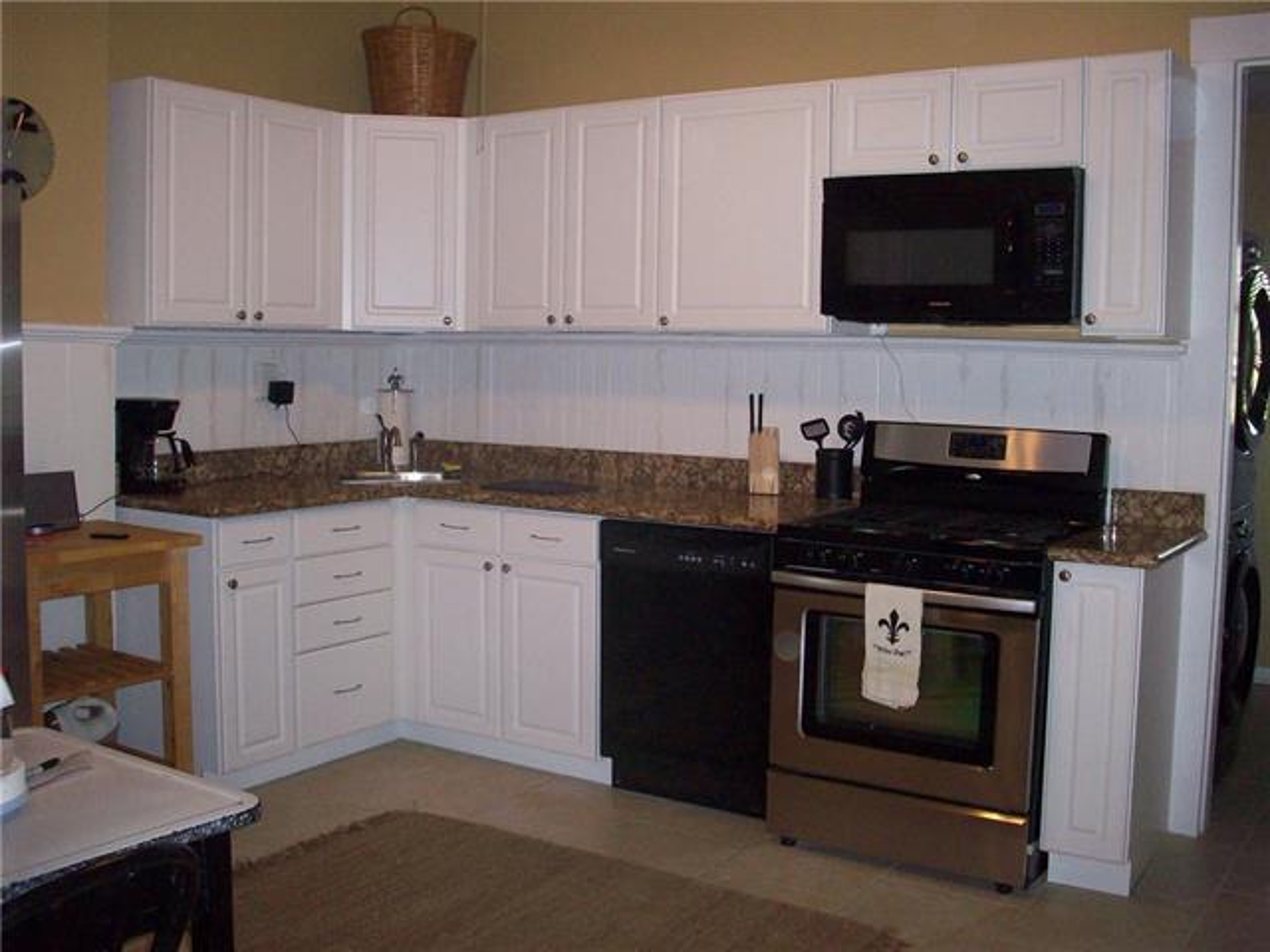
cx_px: 635
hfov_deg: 50.1
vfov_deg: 38.7
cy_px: 476
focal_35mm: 37
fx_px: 1357
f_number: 2.8
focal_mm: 6.2
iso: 160
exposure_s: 1/64
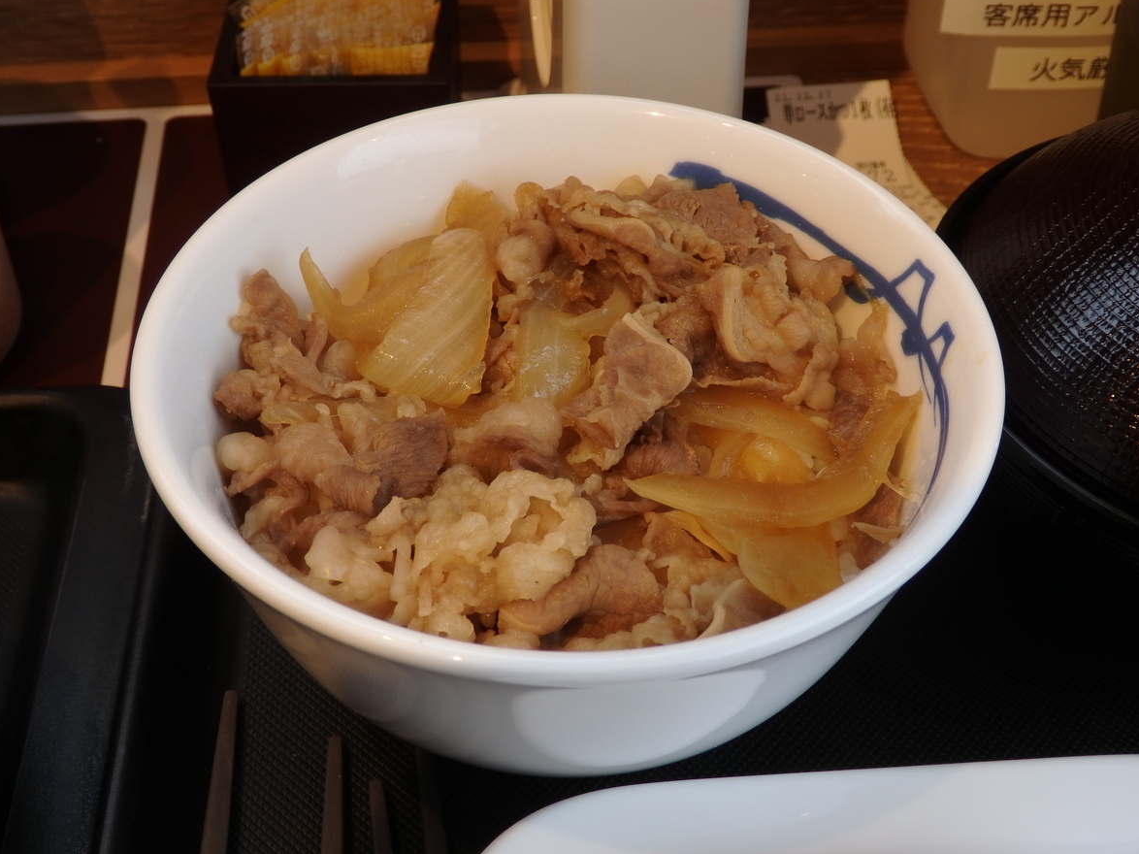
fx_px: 1513
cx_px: 577
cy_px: 431
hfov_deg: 41.2
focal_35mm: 46
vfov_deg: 31.5
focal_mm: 8
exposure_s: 1/50
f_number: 3.8
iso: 125
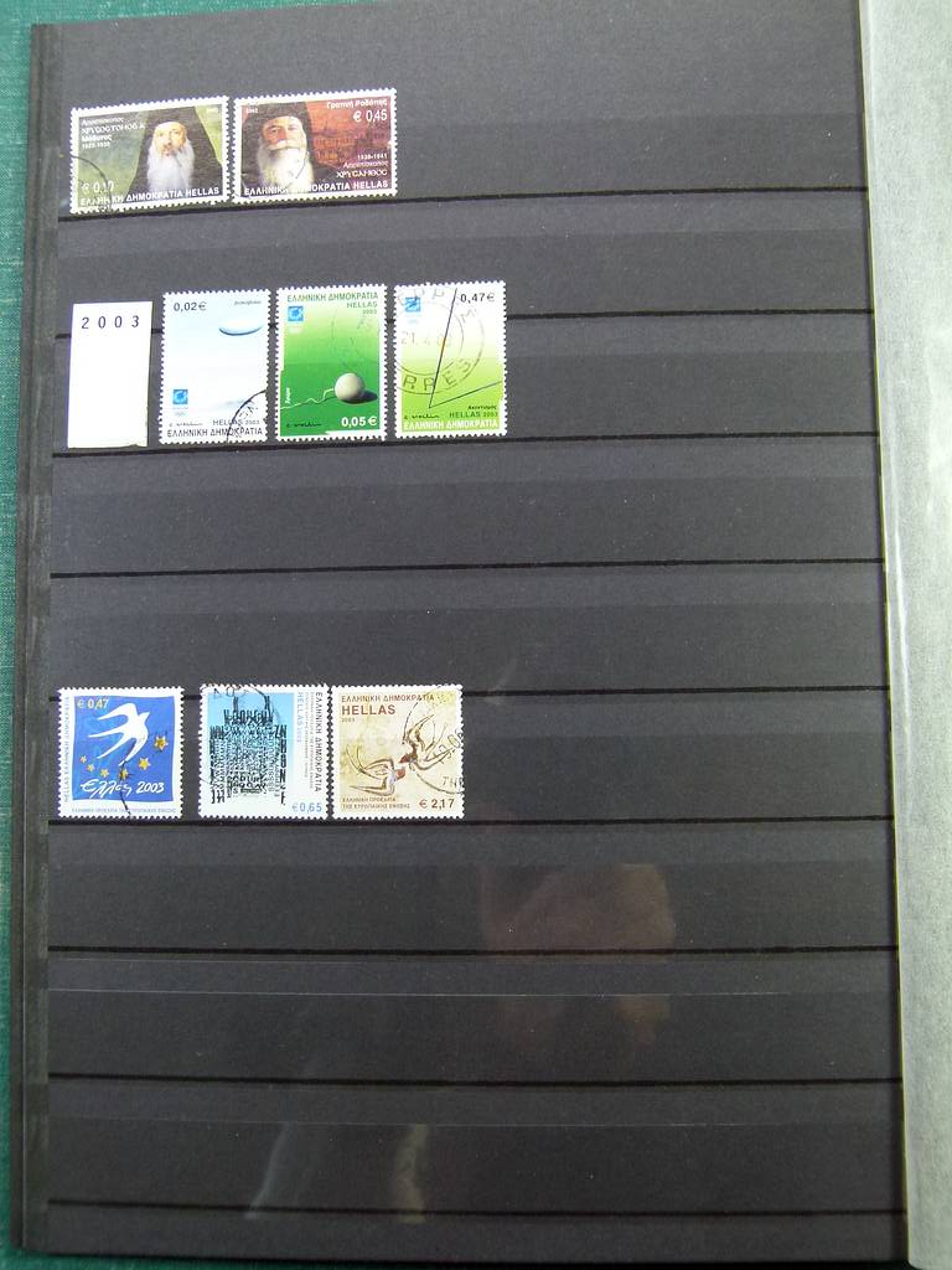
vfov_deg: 49.0
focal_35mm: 38
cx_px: 476
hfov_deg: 37.7
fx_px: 1393
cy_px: 635
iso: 160
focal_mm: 6.8
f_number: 3.1
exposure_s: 1/60
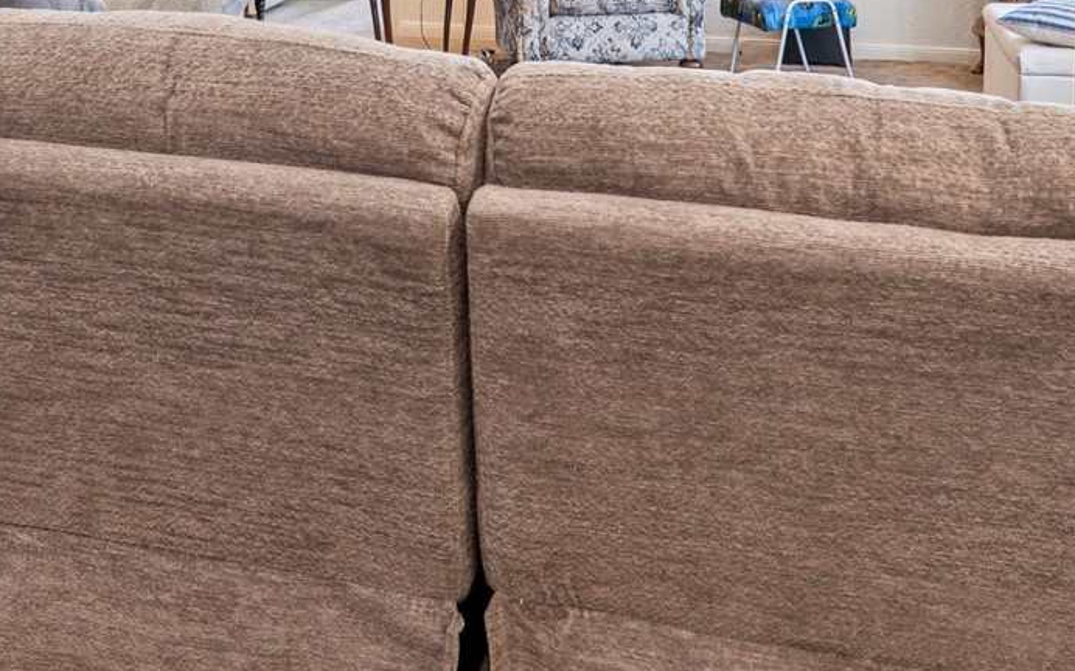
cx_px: 374
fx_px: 1406
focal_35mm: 48
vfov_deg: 24.7
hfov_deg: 41.4
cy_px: -100
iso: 500
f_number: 7.1
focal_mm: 16
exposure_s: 1/20
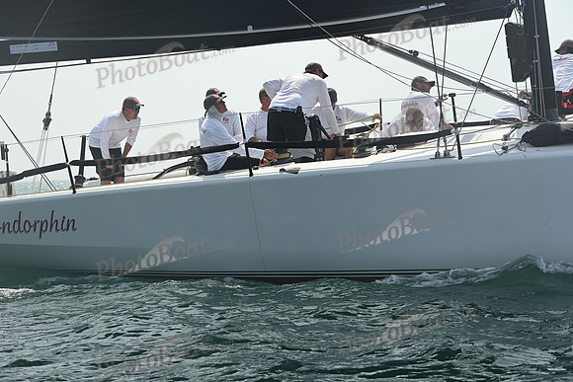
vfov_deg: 14.0
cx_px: 286
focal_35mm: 98
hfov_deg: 20.8
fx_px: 1560
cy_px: 191
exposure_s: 1/1250
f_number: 8
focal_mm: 98
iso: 320
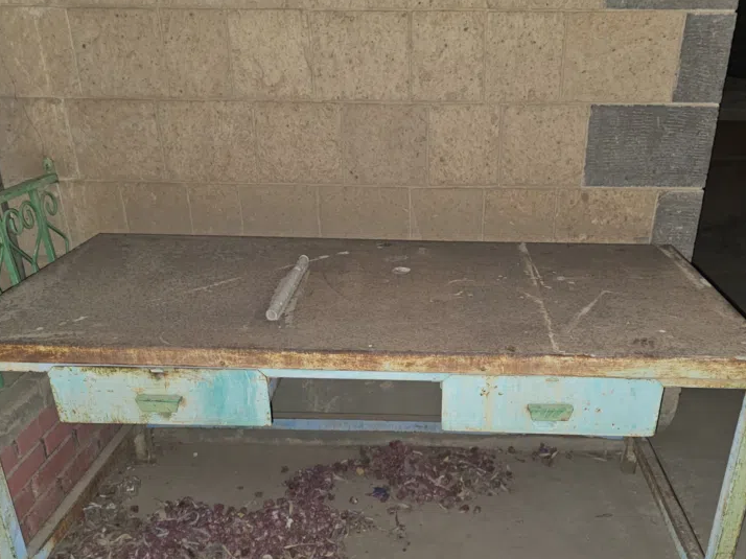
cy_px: 379
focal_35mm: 33
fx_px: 711
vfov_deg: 42.3
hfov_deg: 55.1
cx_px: 432
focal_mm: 6.3
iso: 250
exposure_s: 1/9.99
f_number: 1.7
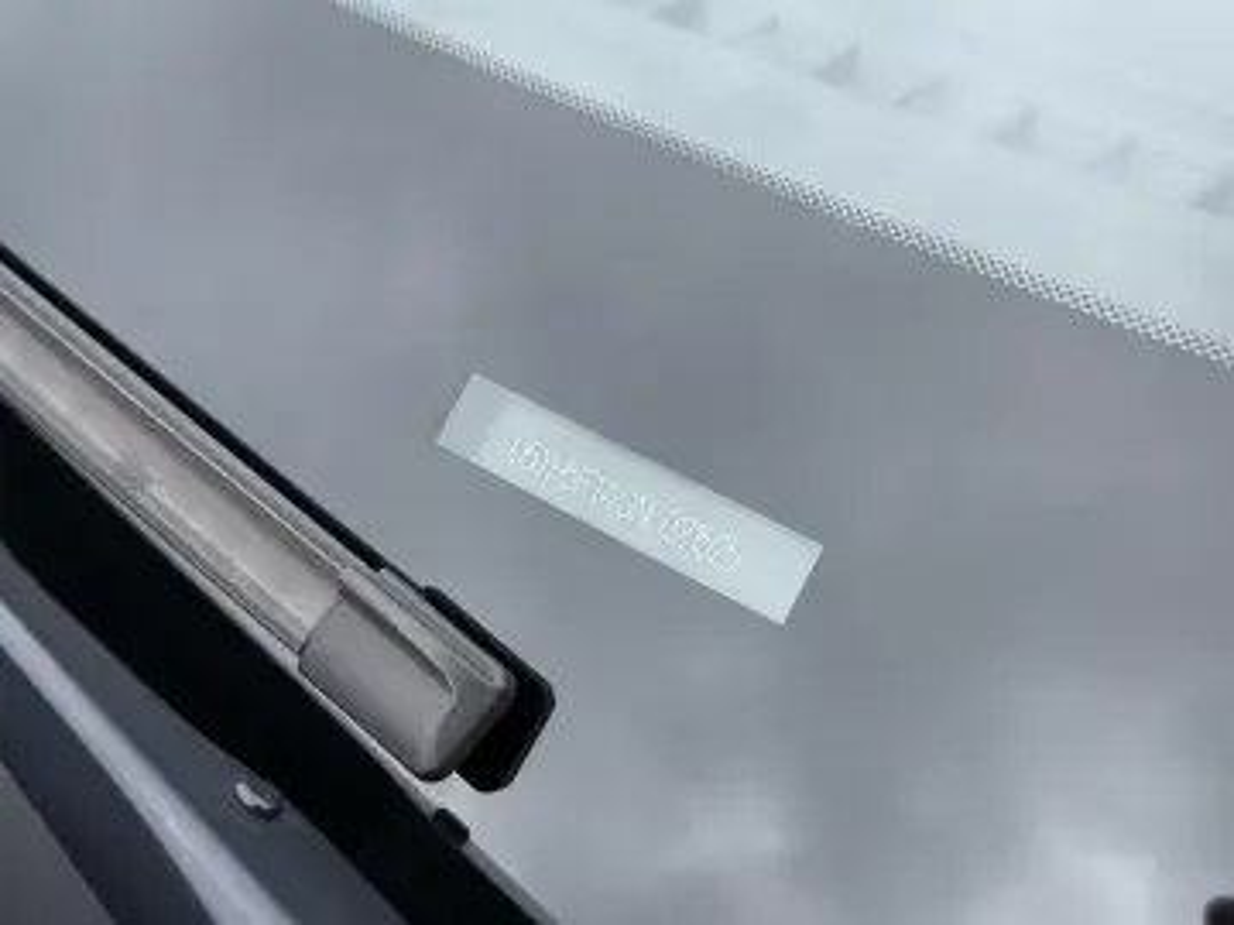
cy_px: 462
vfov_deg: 30.3
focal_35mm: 48
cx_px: 617
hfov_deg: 39.7
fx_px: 1711
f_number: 1.78
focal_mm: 6.76
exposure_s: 1/855
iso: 64
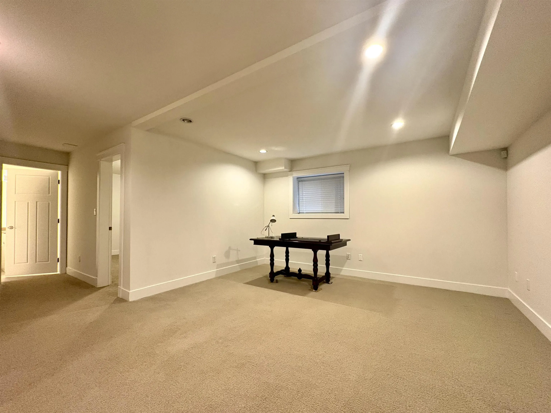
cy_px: 206
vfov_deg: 85.7
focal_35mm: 14
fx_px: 223
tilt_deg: +2.6
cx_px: 276
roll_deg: +0.2
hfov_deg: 102.1
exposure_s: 1/40
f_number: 2.2
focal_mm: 2.22
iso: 640
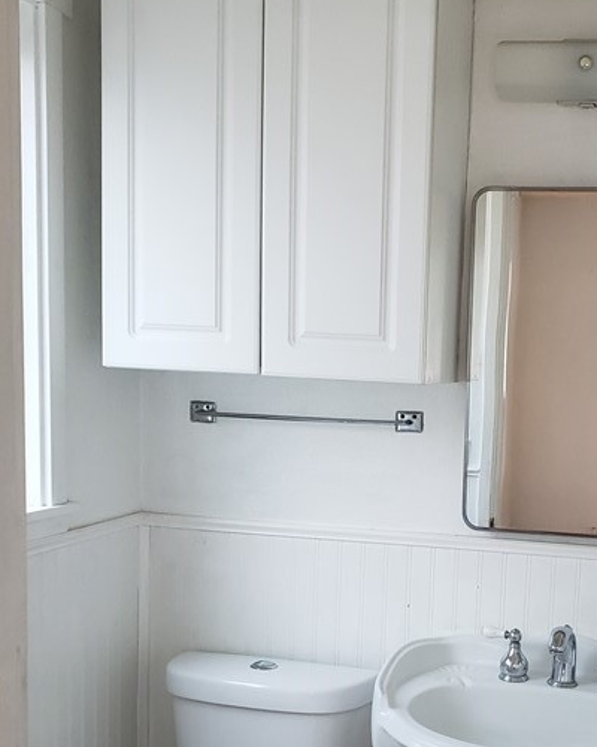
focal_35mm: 52
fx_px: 1148
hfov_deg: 28.7
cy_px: 554
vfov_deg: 35.3
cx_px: 449
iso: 250
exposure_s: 1/50
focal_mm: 4.3
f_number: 2.4
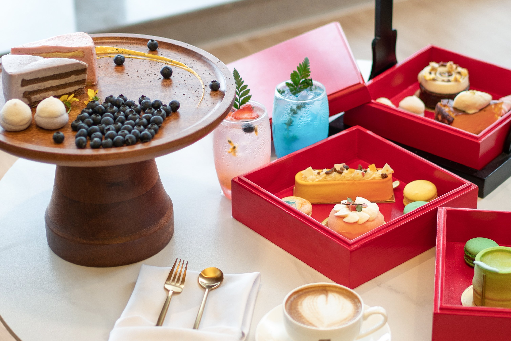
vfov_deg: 15.3
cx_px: 324
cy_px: 124
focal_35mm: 89
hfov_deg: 22.8
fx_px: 1264
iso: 64
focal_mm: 35
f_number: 1.8
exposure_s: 1/250
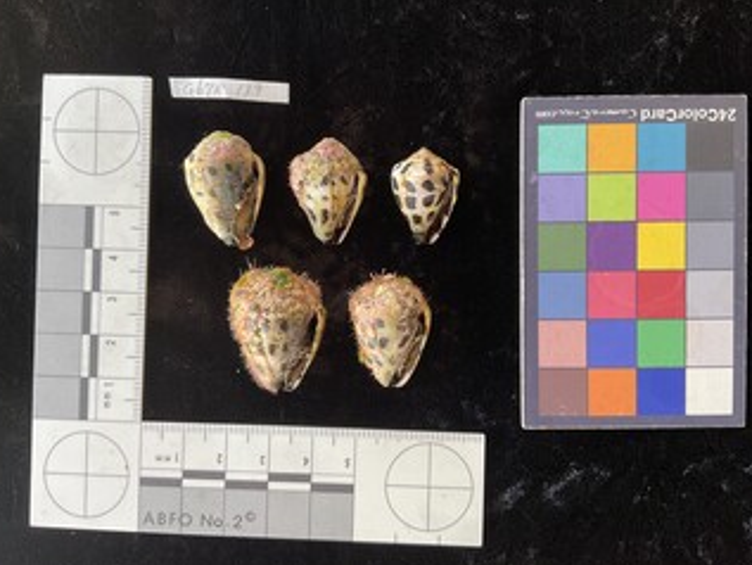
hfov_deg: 56.8
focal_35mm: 32
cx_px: 380
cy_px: 265
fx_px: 695
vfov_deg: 44.2
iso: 50
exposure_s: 1/60
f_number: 1.8
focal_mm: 3
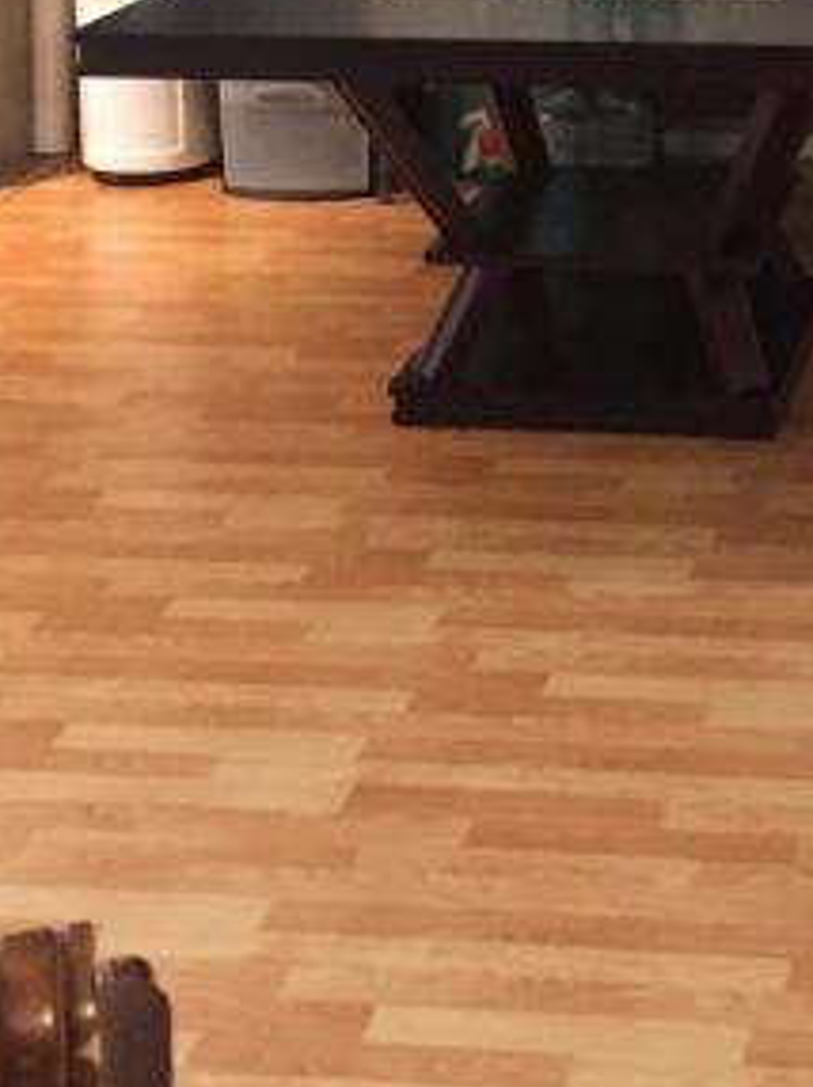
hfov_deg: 18.2
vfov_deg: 23.5
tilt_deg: -8.5
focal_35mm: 78
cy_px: -114
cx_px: 878
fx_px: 2446
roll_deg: -1.0
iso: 320
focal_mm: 4.15
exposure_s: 1/15
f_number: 2.2
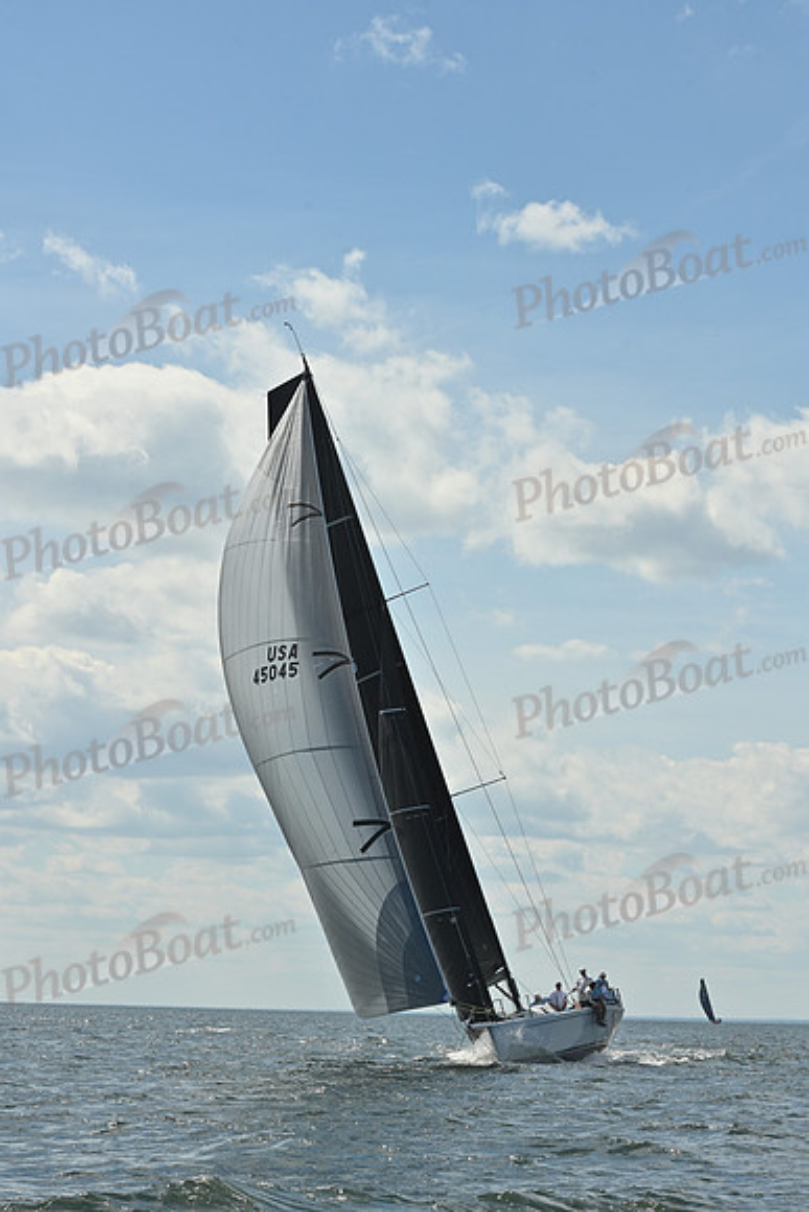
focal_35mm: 100
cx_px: 404
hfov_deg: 13.7
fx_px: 3369
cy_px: 606
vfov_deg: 20.4
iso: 250
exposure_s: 1/1000
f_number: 14
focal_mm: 100
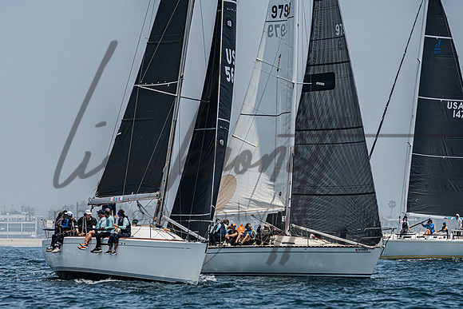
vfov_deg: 5.2
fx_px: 3413
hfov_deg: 7.8
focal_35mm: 265
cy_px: 214
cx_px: 202
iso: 400
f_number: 6.3
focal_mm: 190
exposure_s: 1/5000
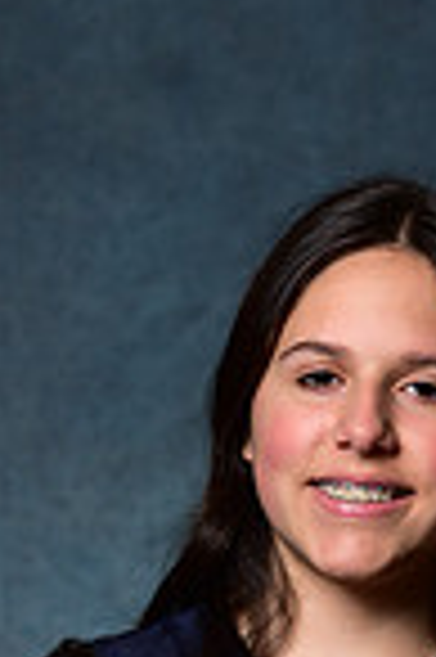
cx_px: 245
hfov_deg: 4.9
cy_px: 896
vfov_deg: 7.3
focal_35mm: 279
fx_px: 5080
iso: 100
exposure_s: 1/200
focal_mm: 70
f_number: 5
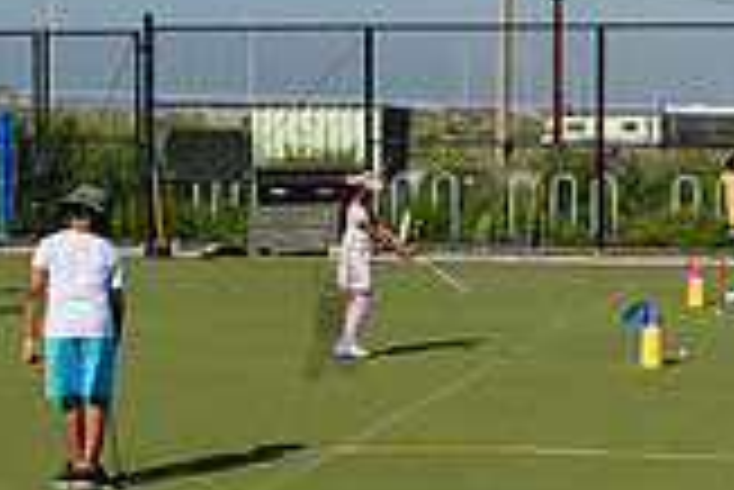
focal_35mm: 123
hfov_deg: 16.6
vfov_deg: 11.2
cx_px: 329
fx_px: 2510
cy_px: 299
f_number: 5
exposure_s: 1/800
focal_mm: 34
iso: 100
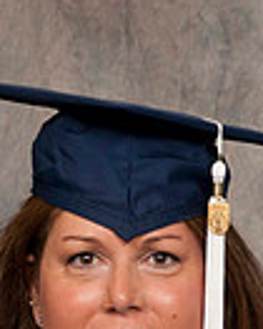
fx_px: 3295
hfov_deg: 4.6
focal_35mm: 339
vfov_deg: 5.7
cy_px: 455
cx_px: 114
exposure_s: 1/60
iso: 200
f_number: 5.6
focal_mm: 70
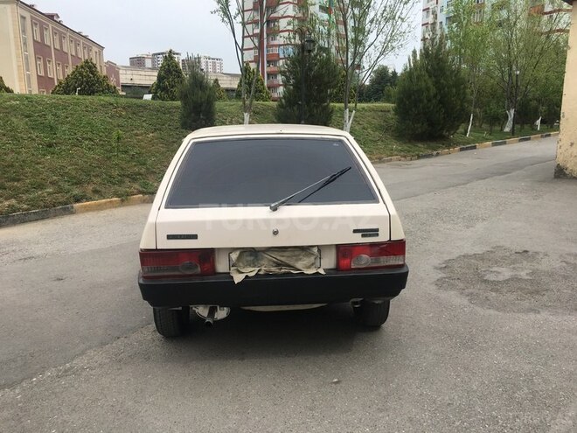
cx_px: 288
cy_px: 216
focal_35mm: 29
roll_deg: +0.3
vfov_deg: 48.2
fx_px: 483
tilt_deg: -11.9
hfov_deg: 61.7
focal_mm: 4.15
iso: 25
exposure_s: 1/1148
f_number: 2.2
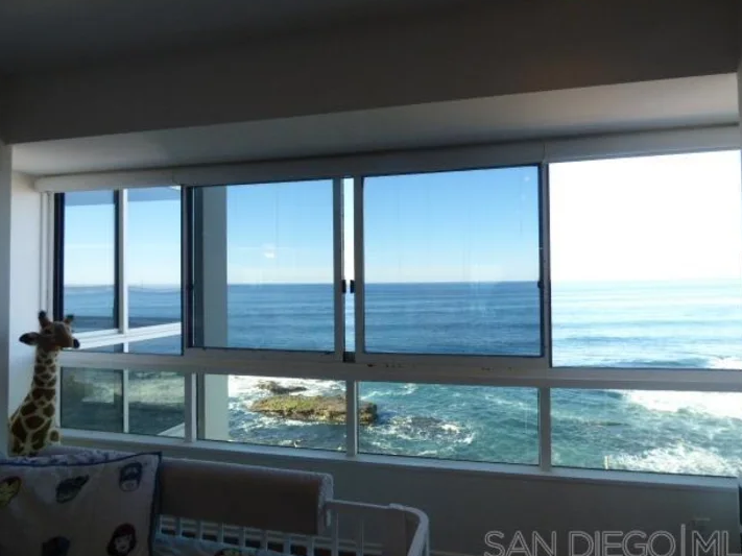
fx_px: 450
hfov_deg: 79.0
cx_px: 387
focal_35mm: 21
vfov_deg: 63.4
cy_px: 280
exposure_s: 1/500
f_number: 2.8
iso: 200
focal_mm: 3.58
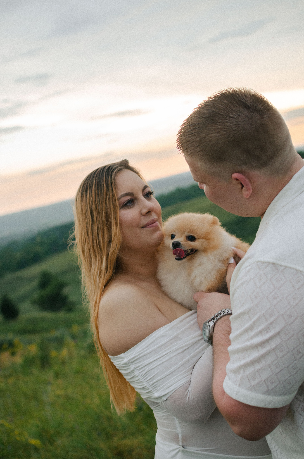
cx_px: 152
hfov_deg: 25.6
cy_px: 230
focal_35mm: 52
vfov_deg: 37.9
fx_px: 668
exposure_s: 1/125
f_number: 3.2
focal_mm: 35
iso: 250
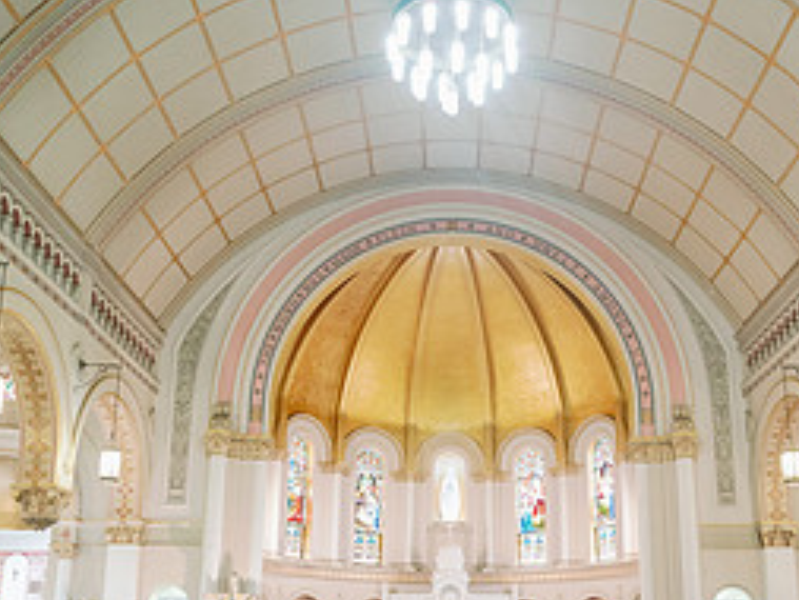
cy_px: 420
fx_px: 947
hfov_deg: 45.6
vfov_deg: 34.7
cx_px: 456
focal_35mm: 41
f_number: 2.8
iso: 4000
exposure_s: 1/250
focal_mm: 24
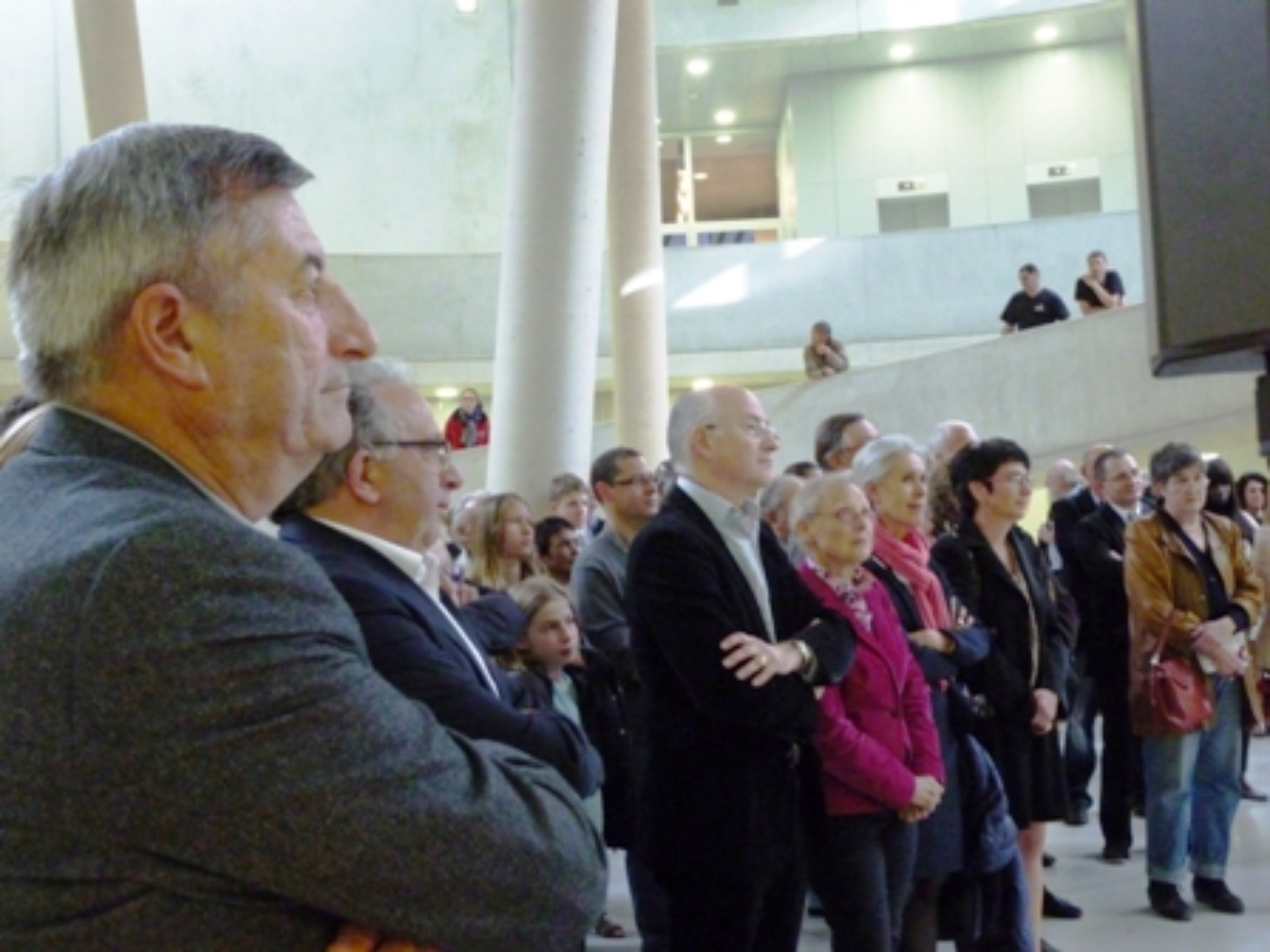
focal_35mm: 45
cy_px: 476
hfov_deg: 42.1
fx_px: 1651
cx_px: 635
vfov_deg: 32.2
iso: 800
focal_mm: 8
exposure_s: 1/15
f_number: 3.9
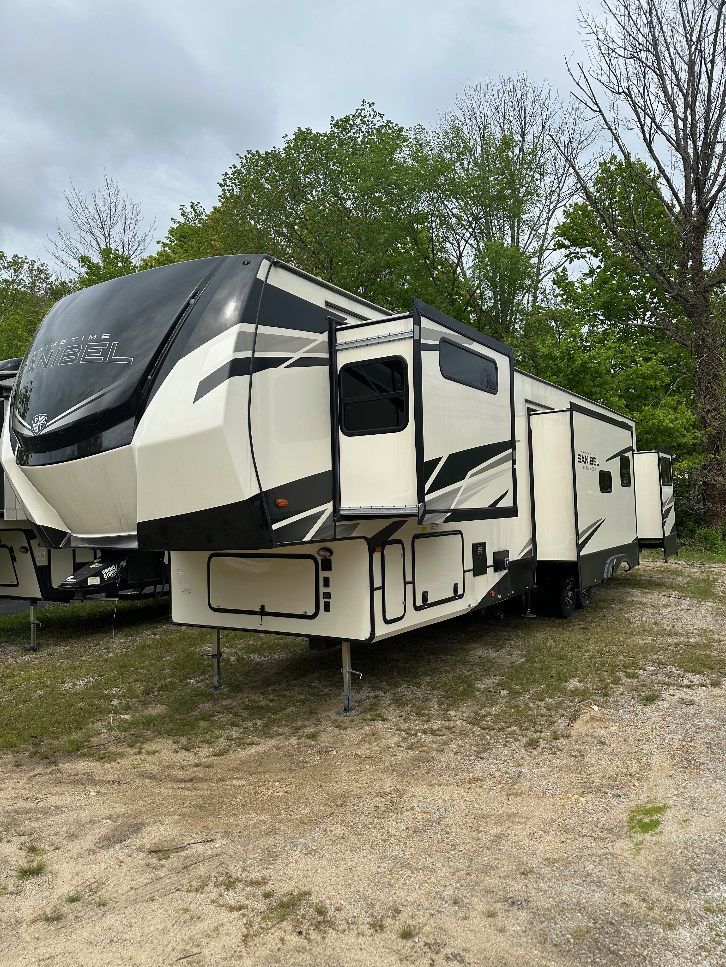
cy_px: 484
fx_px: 671
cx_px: 363
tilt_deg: +3.2
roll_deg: -1.8
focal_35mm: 24
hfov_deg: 56.8
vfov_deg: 71.6
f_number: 1.78
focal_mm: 6.86
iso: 80
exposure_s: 1/5263
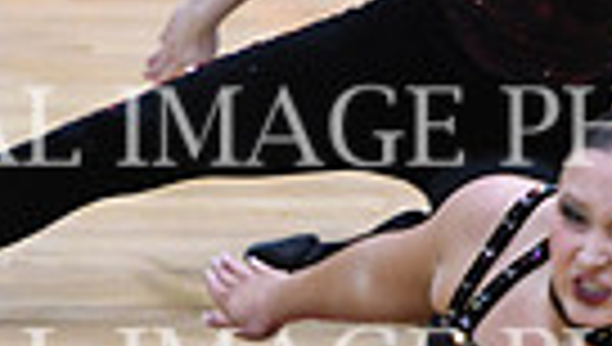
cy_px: 247
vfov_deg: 1.2
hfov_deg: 2.1
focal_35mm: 1033
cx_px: 470
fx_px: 16790
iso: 3200
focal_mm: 155
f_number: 2.8
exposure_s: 1/400
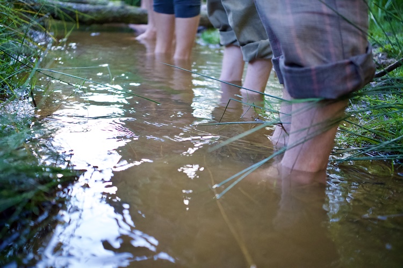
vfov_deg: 35.5
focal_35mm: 38
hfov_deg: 51.3
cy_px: 134
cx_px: 202
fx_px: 420
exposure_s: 1/800
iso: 2500
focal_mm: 25
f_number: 1.7
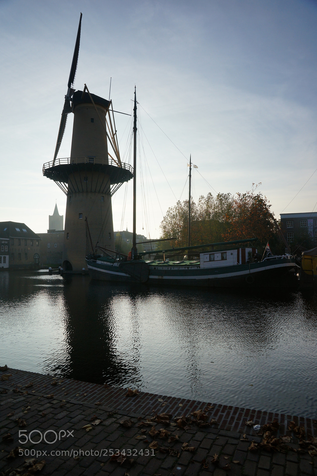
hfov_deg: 53.1
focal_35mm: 24
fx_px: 317
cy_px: 238
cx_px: 158
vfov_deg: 73.7
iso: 400
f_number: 8
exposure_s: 1/1600
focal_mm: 24
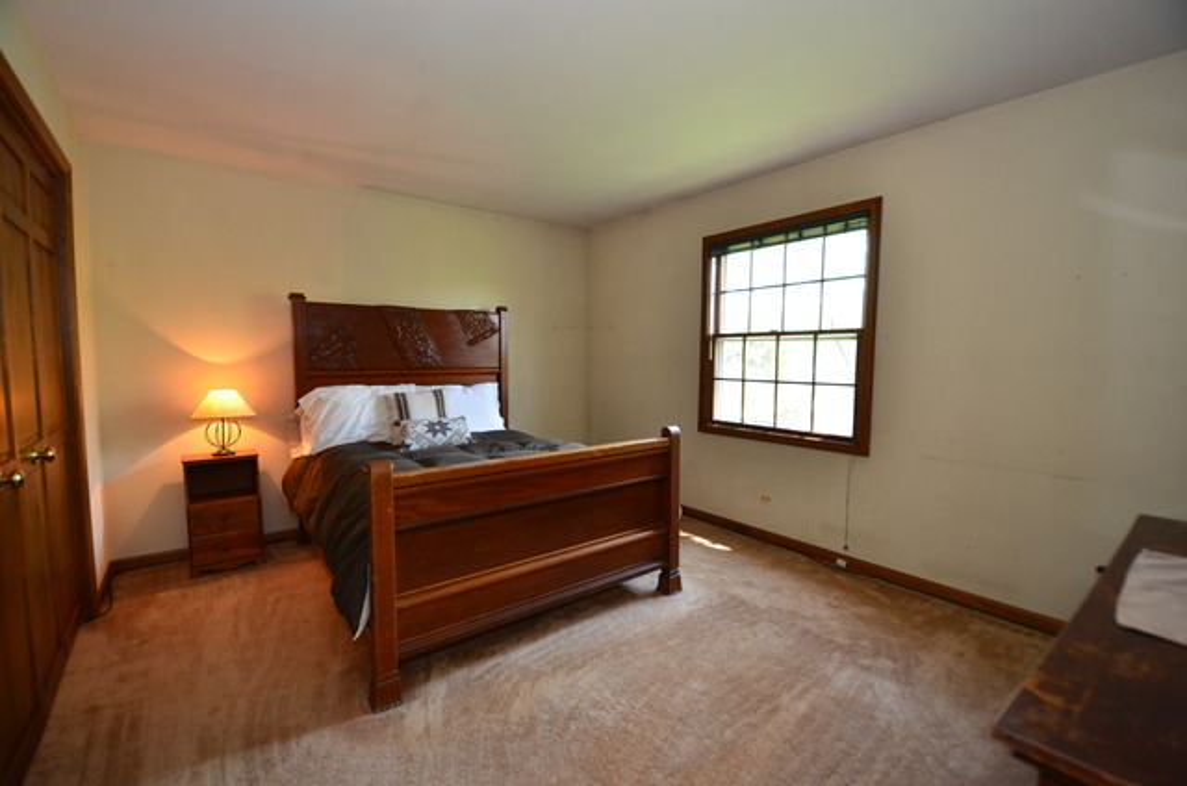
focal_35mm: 15
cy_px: 393
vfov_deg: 77.1
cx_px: 594
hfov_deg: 100.5
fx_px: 494
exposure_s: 1/60
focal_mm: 10
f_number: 4
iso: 800
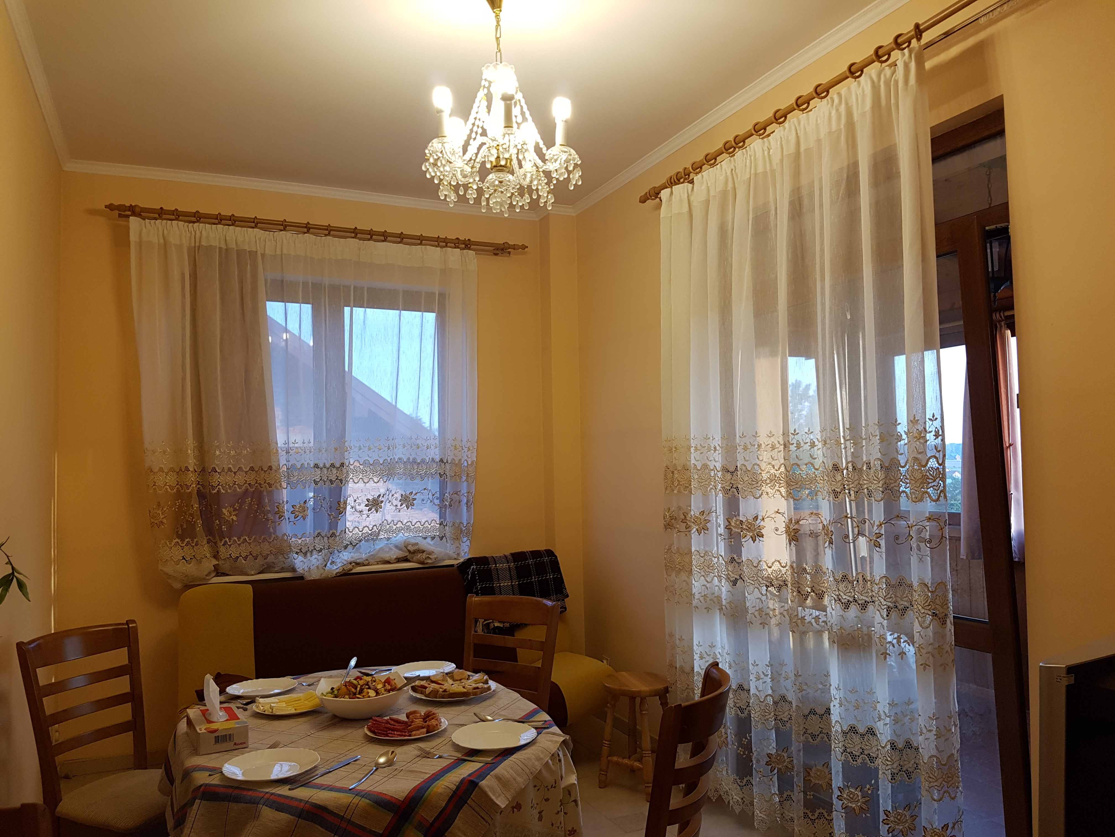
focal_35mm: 26
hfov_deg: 67.3
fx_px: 837
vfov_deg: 53.1
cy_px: 418
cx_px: 558
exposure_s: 1/50
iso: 100
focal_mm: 4.2
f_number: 1.7
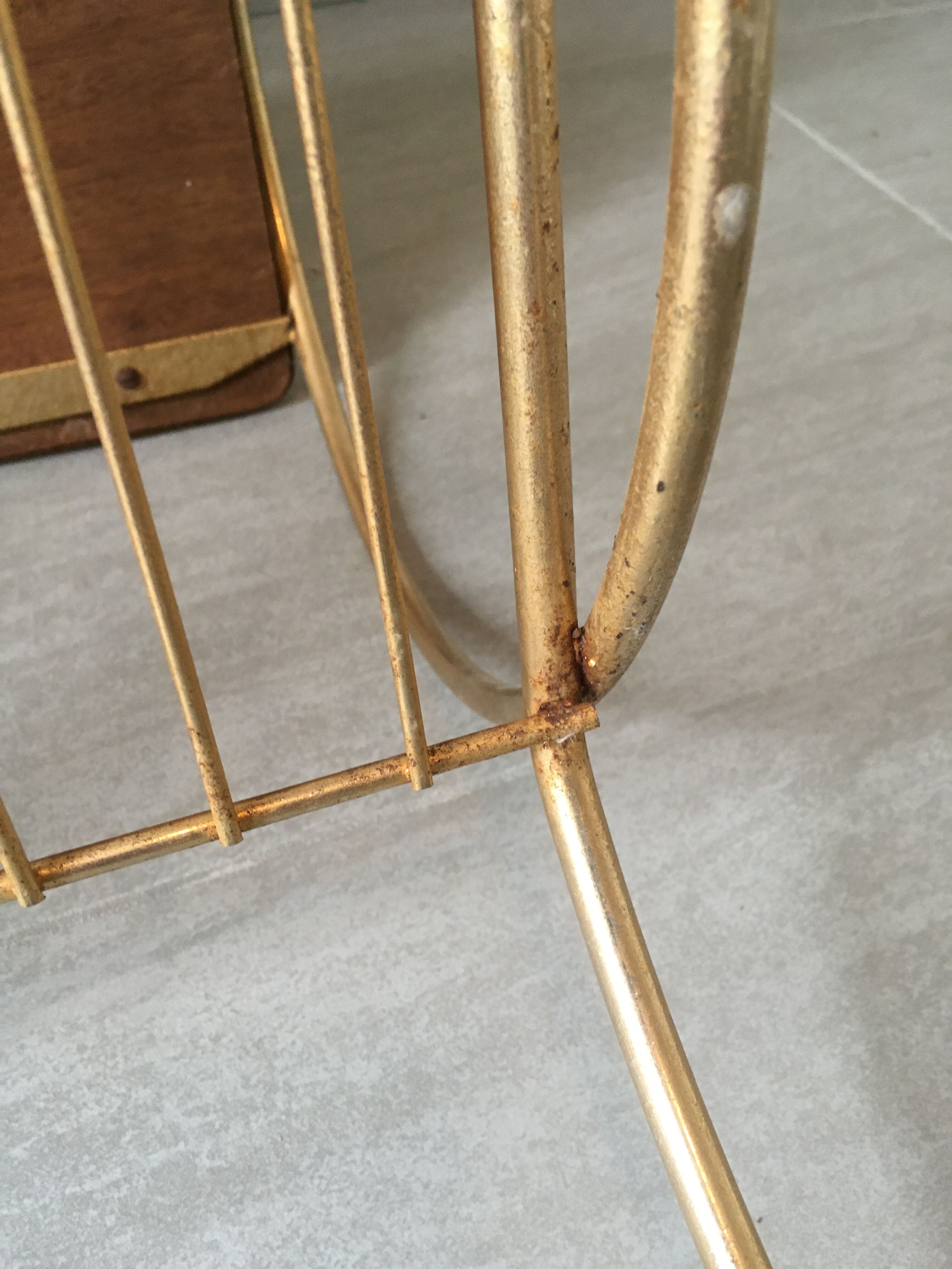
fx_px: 1063
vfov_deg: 61.7
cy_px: 634
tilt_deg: -47.7
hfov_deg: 48.2
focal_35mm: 29
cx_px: 476
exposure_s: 1/33
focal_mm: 4.15
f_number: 2.2
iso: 160
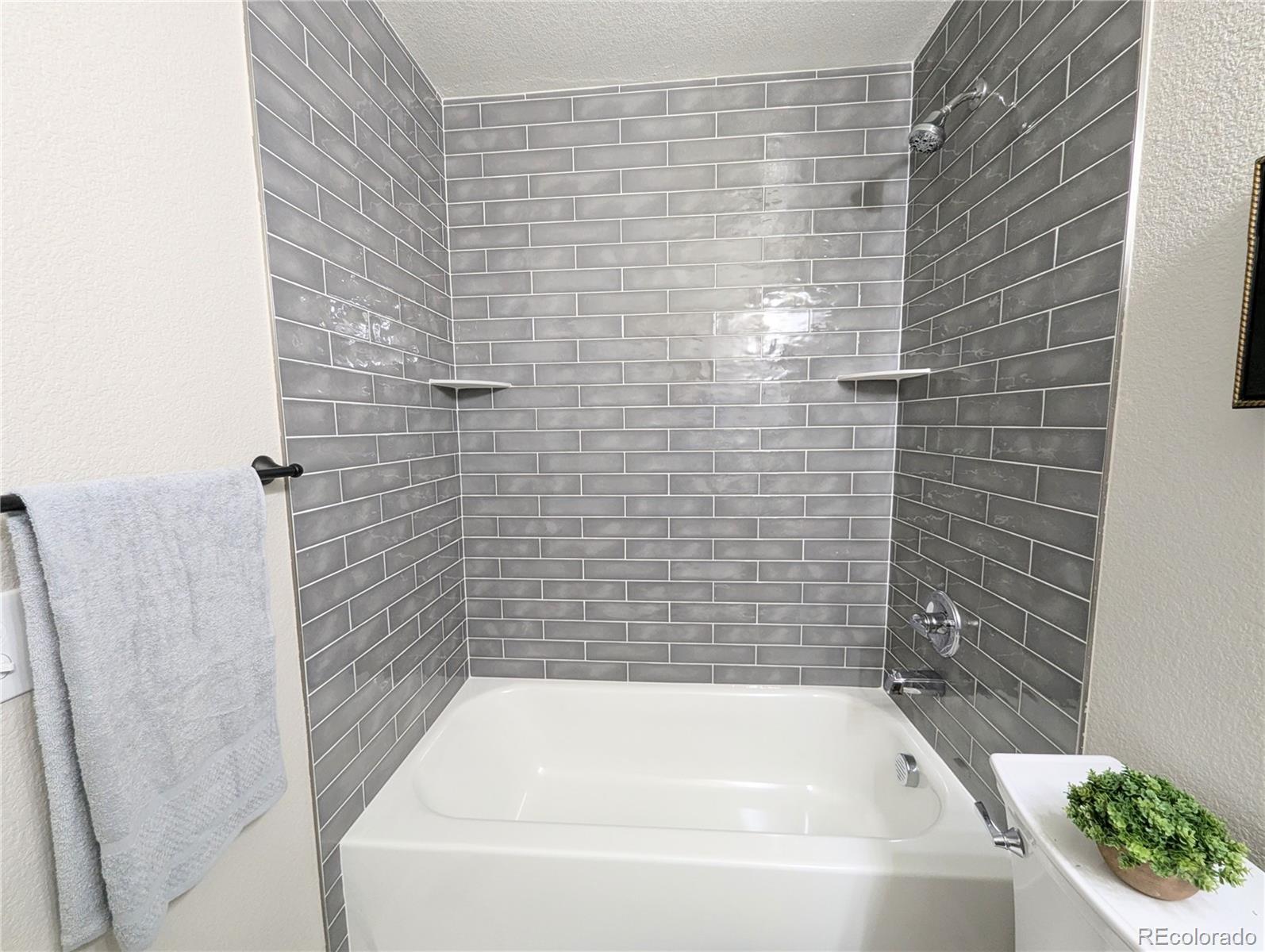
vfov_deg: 90.1
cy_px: 476
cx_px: 632
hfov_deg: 106.1
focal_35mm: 13
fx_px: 476
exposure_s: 1/30
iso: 85
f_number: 2.2
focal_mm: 1.95
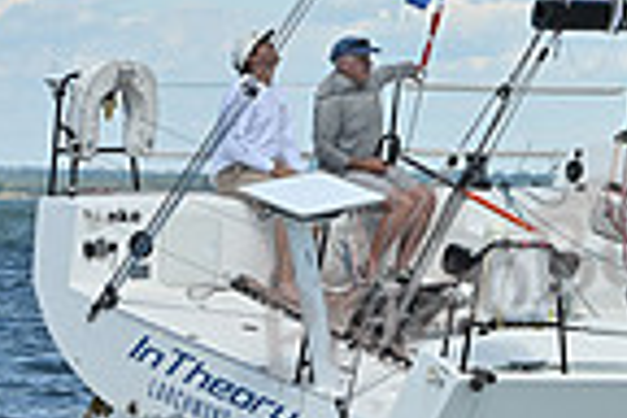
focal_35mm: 282
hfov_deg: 7.1
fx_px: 4911
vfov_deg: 4.9
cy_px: -20
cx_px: 1097
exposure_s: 1/1250
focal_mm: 70
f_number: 8
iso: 250
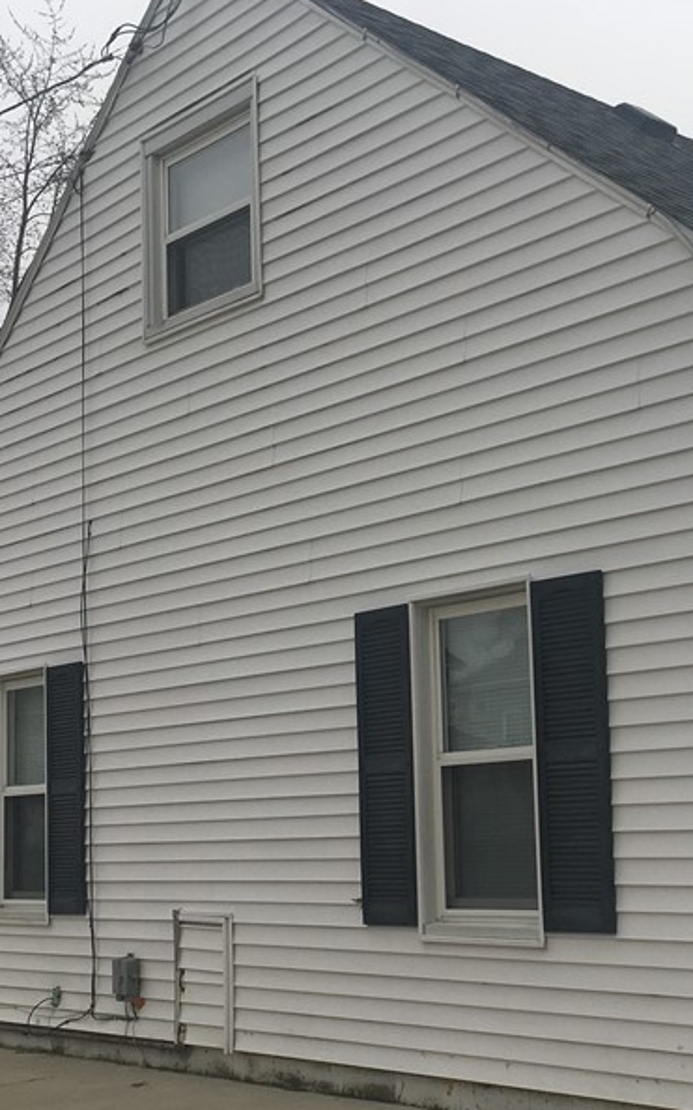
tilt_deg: +5.6
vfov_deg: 38.1
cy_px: 662
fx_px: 1602
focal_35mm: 53
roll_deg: +2.6
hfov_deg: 24.1
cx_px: 534
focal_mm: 4.15
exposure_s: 1/2481
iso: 25
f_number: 2.2
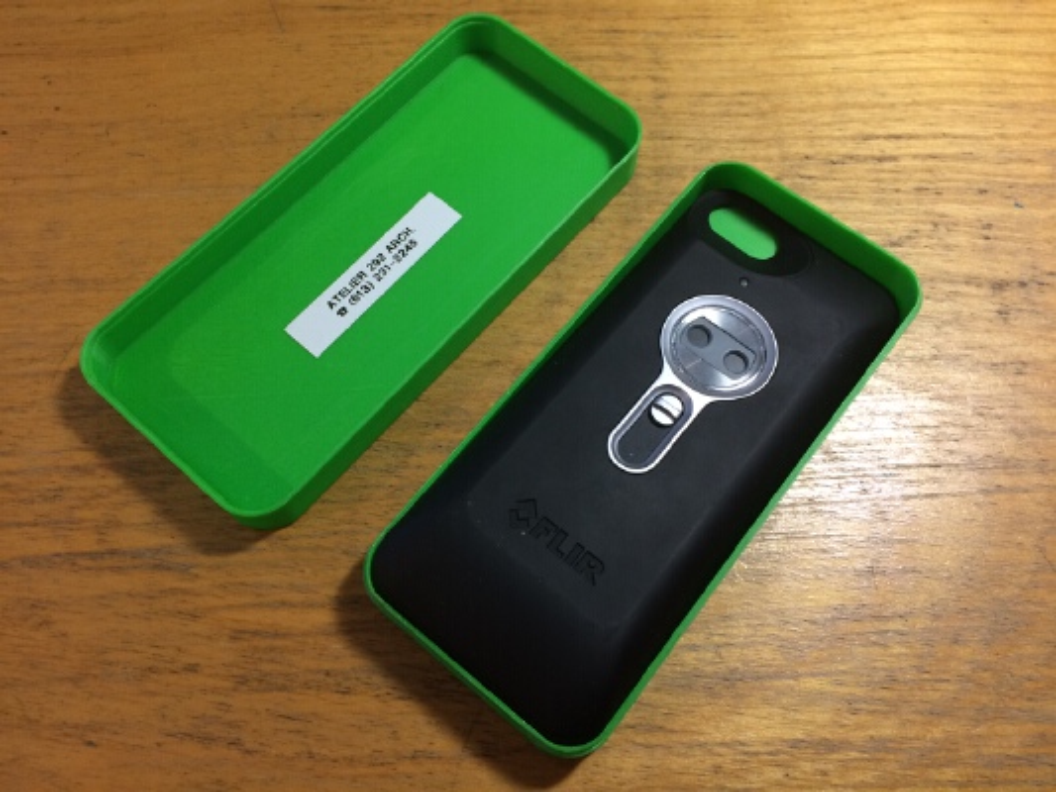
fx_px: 885
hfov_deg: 61.6
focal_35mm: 29
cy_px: 396
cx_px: 528
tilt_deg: -69.3
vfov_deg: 48.2
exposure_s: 1/30
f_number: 2.2
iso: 100
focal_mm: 4.15
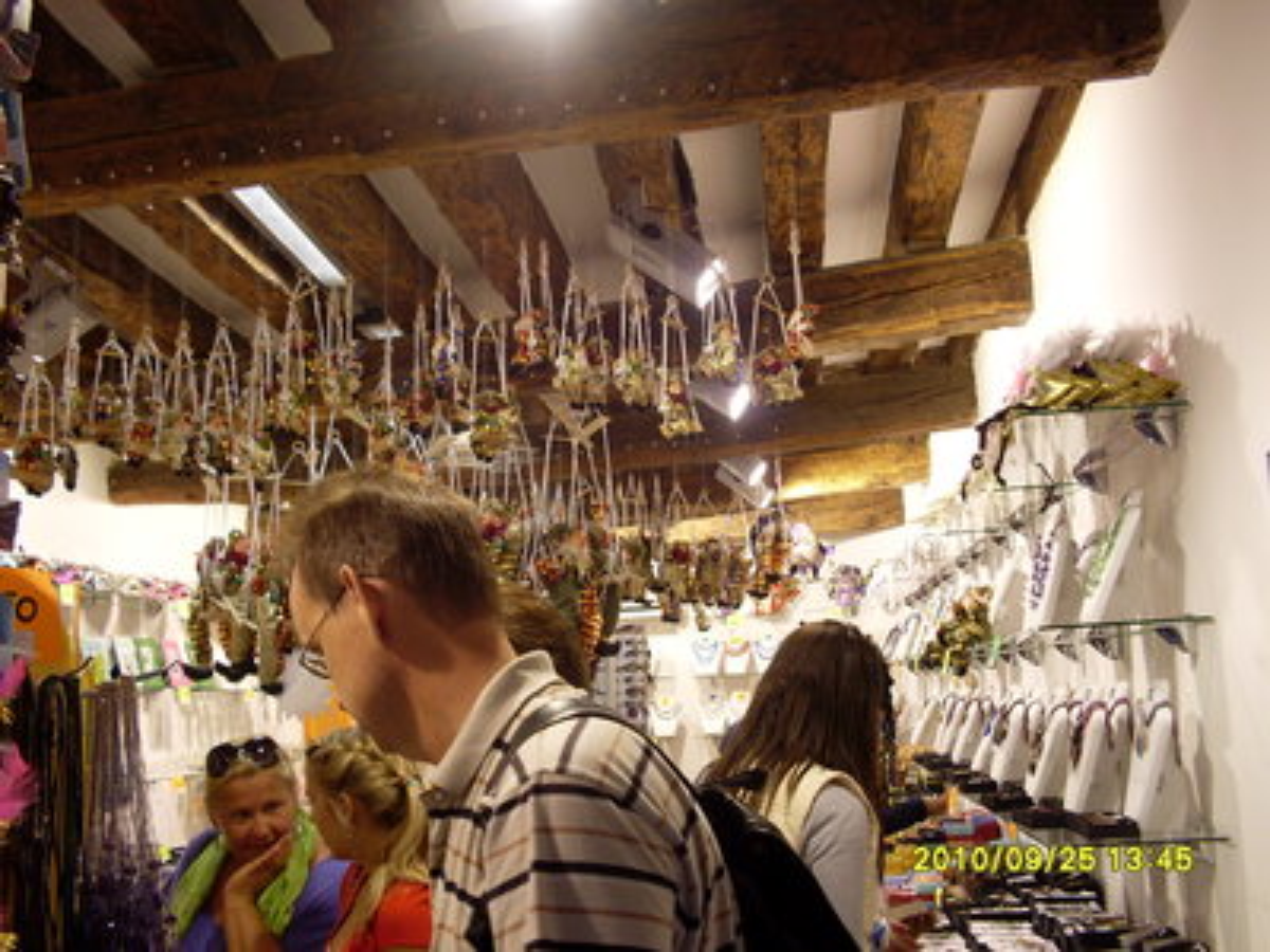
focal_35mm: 38
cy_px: 476
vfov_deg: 37.7
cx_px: 635
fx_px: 1394
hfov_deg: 49.0
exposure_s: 1/60
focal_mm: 6.3
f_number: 2.8
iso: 100
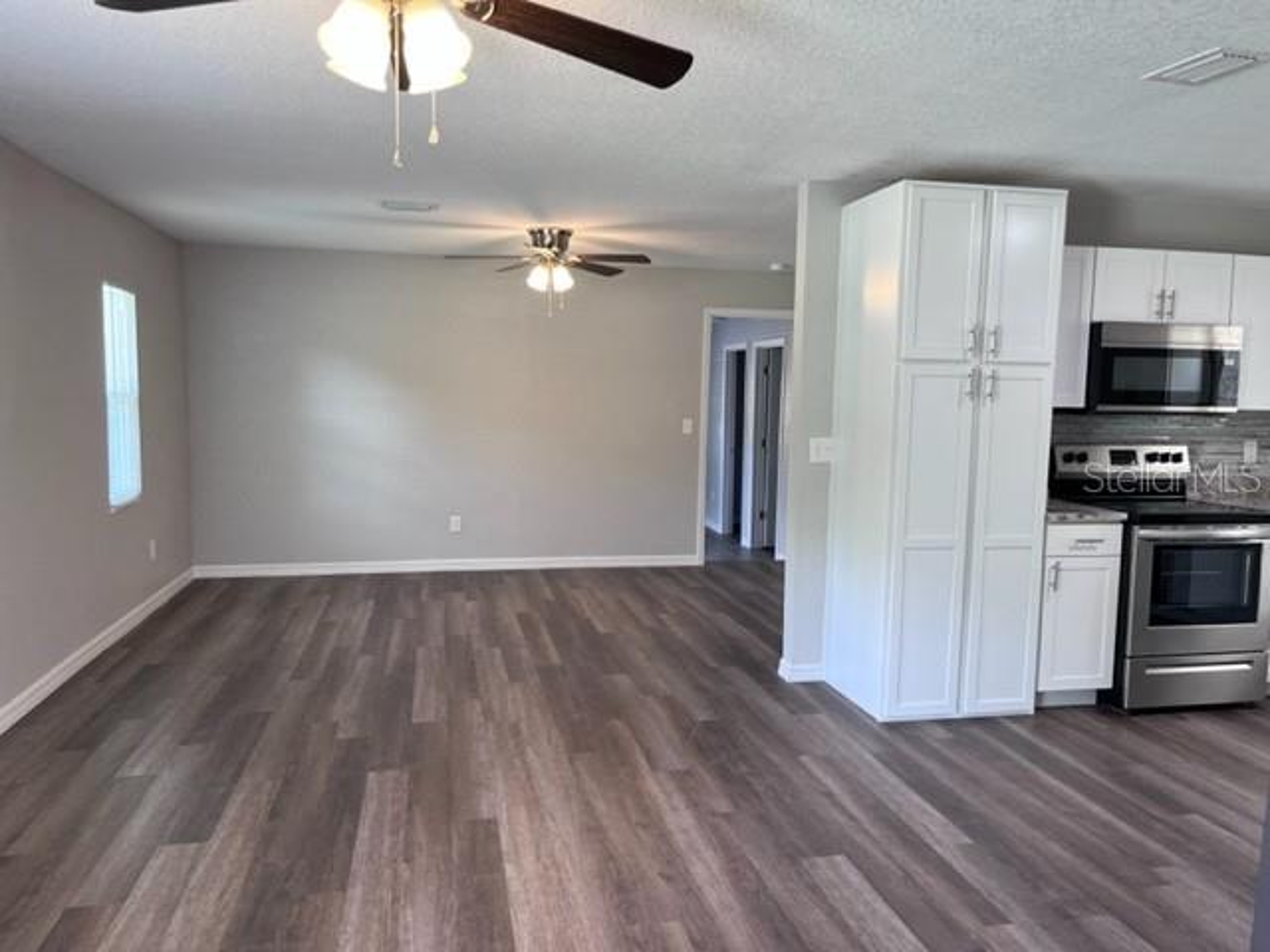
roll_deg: -1.2
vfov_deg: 53.1
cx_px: 635
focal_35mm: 26
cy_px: 476
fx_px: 954
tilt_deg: -5.1
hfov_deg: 67.3
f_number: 1.6
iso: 80
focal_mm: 5.1
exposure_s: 1/60
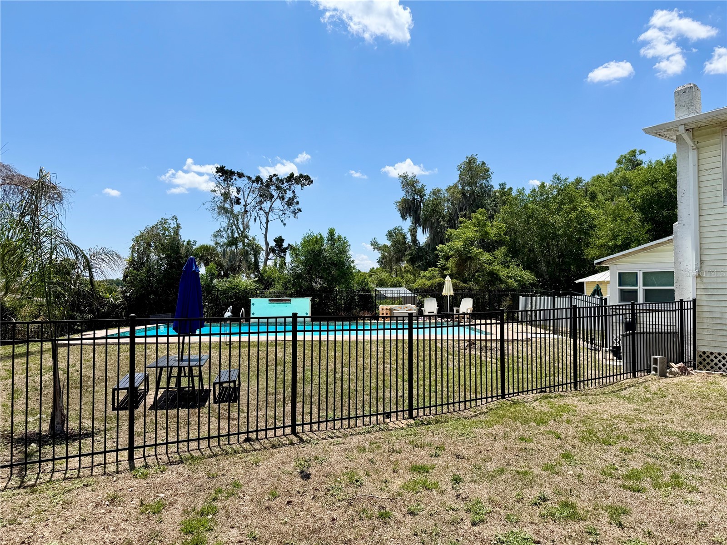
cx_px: 364
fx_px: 504
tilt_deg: +1.9
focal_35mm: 24
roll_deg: -0.3
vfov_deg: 56.8
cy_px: 272
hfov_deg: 71.6
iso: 80
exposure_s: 1/5814
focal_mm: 6.76
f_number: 1.78
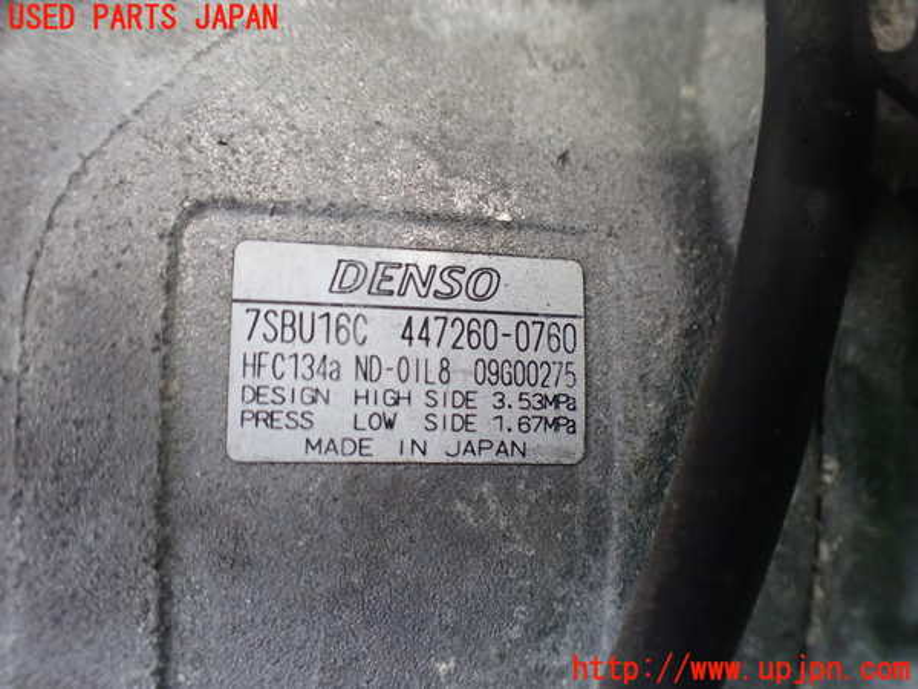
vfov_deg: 46.8
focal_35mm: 30
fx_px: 796
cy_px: 344
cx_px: 459
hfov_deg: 60.0
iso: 800
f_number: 2.3
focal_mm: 5.4
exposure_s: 1/125
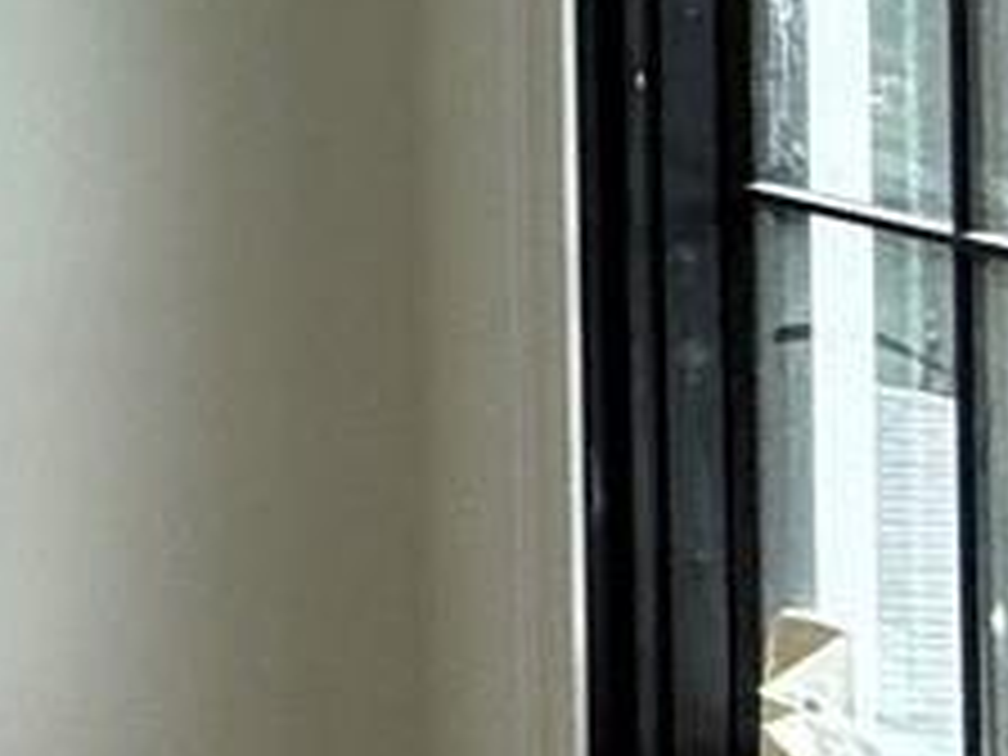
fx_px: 2912
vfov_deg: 14.4
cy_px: -135
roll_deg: +0.0
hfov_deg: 9.7
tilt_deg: +0.5
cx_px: -2502
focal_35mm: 100
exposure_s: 1/102
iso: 40
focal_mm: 2.22
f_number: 2.2
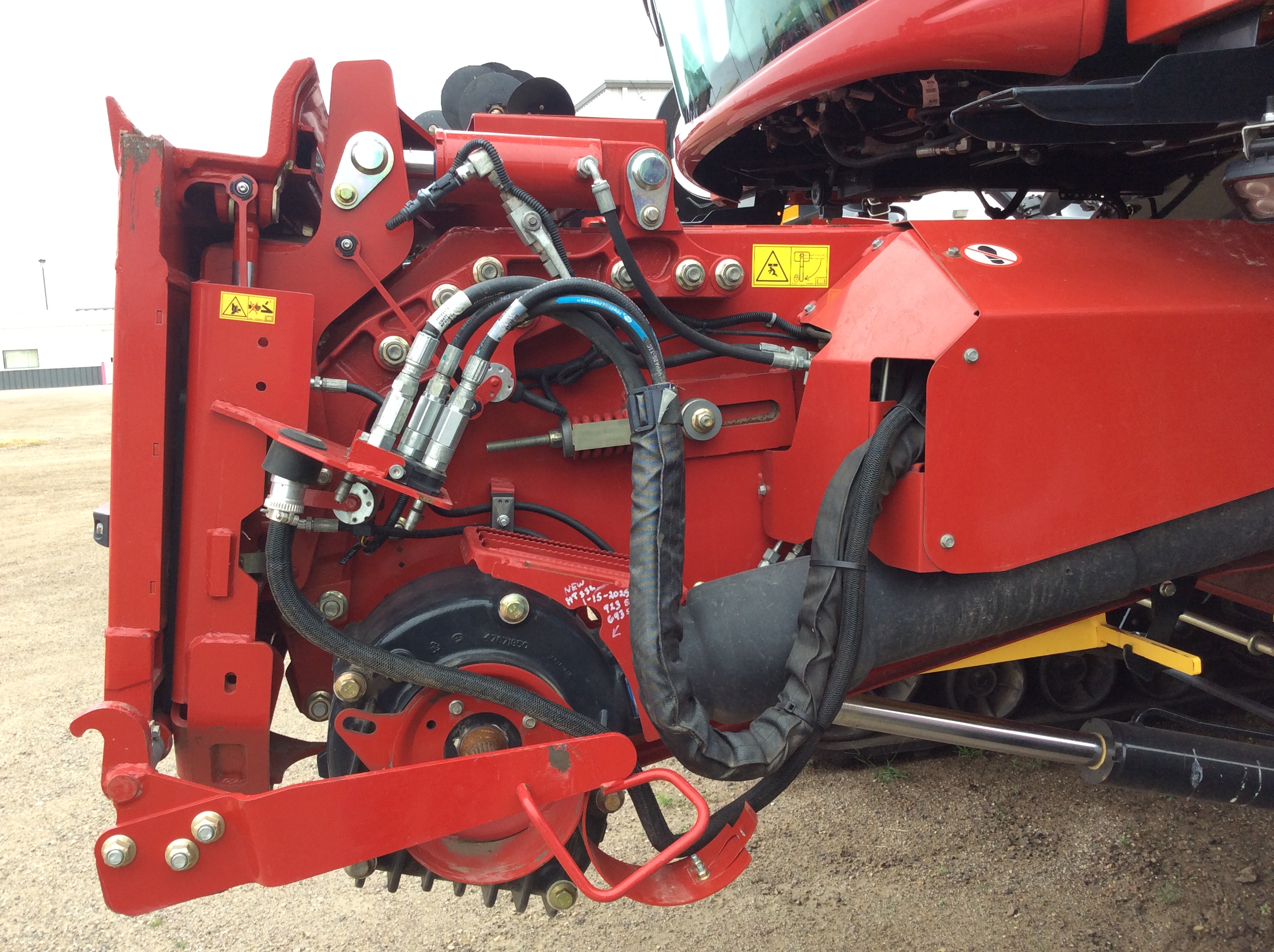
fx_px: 1176
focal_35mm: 32
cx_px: 637
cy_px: 476
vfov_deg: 44.1
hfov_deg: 56.9
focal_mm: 3.3
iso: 32
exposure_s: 1/159
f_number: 2.4
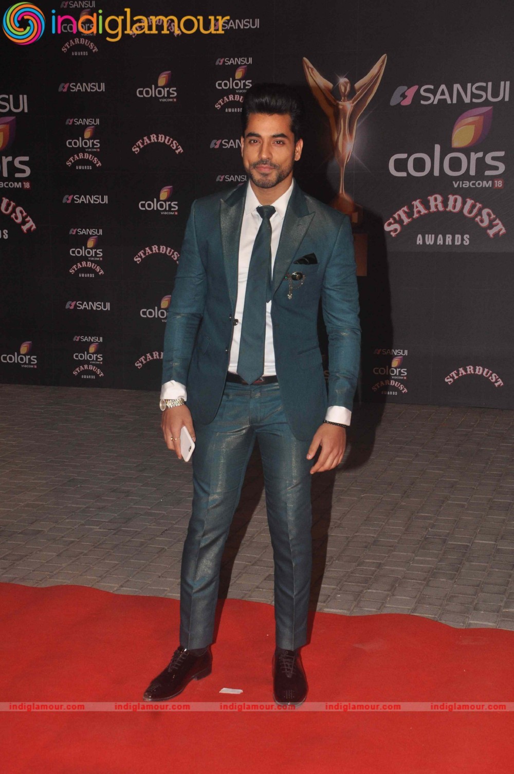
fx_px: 1288
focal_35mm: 60
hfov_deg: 22.6
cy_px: 387
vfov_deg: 33.4
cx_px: 257
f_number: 10
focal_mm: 40
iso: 640
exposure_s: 1/200
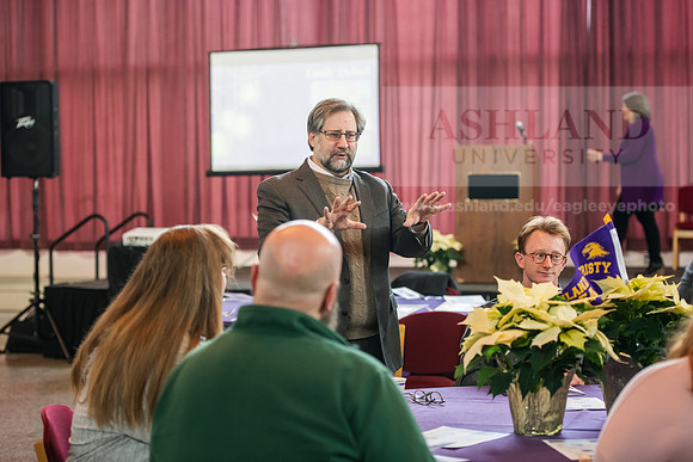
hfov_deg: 25.4
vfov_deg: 17.1
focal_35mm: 80
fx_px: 1540
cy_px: 231
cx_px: 346
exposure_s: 1/200
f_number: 3.2
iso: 2000
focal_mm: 80
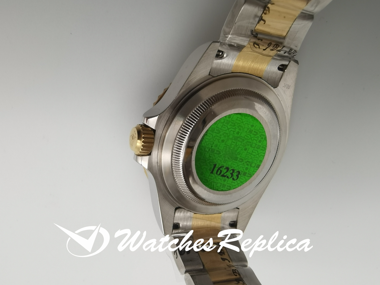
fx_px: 285
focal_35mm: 26
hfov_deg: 67.3
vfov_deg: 53.1
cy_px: 142
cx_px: 190
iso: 50
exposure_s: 1/120
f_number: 2.2
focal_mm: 2.26
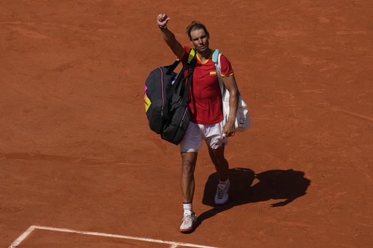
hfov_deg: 3.4
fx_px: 6215
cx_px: 186
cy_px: 124
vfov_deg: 2.3
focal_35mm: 600
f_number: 4
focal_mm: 400
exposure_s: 1/2500
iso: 125
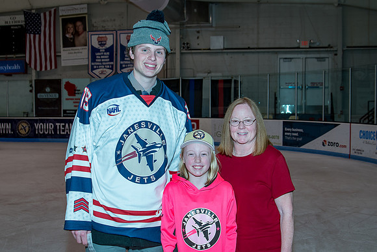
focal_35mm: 47
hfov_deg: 41.7
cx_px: 189
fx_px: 494
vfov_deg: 28.5
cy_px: 130
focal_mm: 28
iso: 200
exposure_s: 1/200
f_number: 4.5
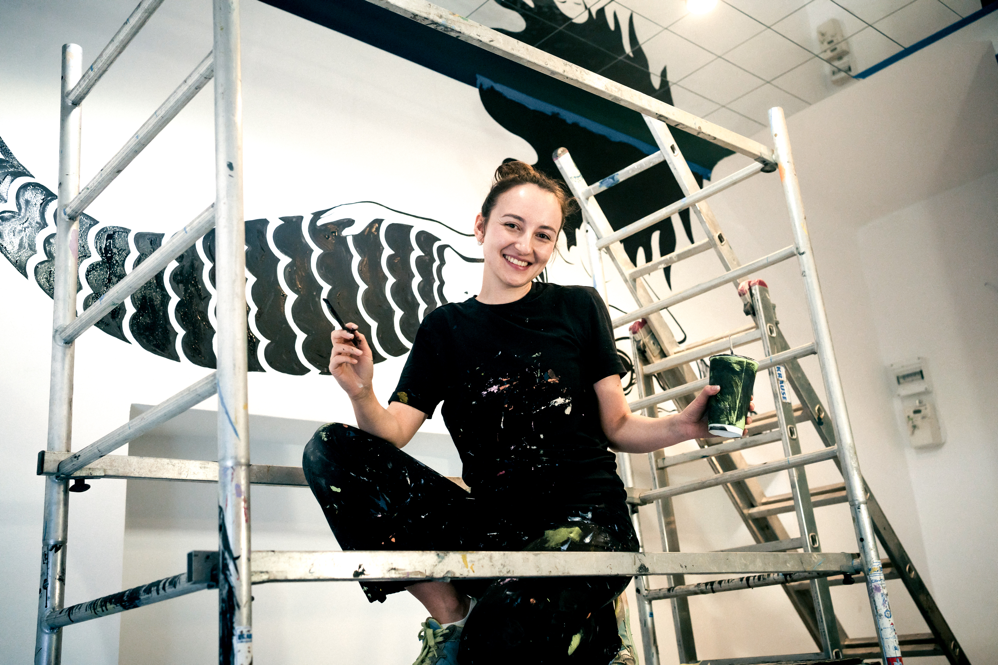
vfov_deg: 37.9
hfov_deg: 54.4
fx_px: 970
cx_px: 499
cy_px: 332
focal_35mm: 35
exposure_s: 1/200
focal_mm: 35
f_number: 4
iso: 800
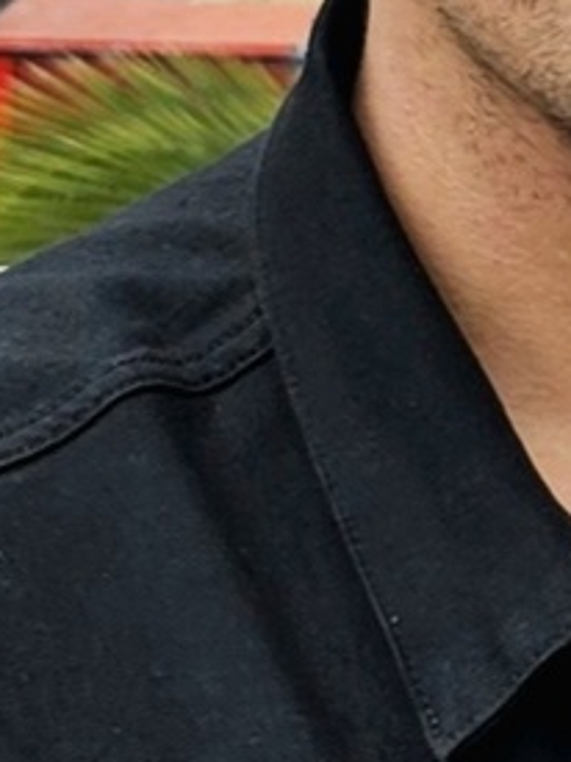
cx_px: 682
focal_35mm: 67
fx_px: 1475
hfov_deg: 20.5
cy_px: -50
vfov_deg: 26.9
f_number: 1.7
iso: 10
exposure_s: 1/213
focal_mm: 6.3
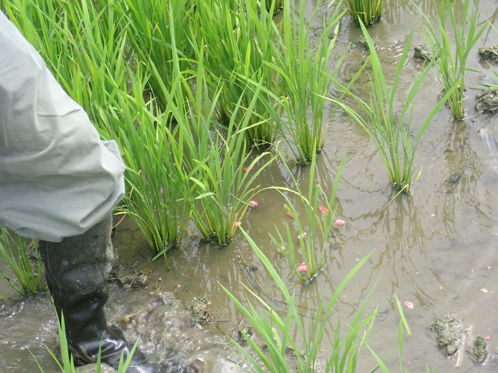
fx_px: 1439
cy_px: 186
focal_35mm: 100
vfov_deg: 14.8
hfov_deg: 19.6
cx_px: 249
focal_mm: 18
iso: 200
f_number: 4.9
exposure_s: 1/160
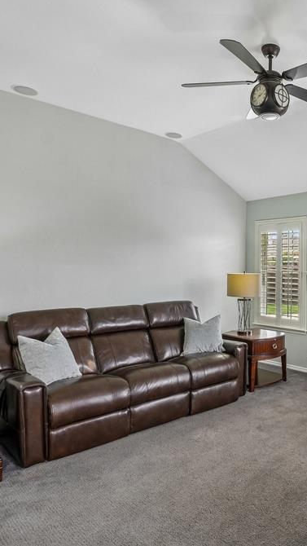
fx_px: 347
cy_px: 269
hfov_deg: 42.9
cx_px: 287
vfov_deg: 76.3
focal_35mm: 24
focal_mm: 10
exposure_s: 1/30
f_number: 8
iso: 400
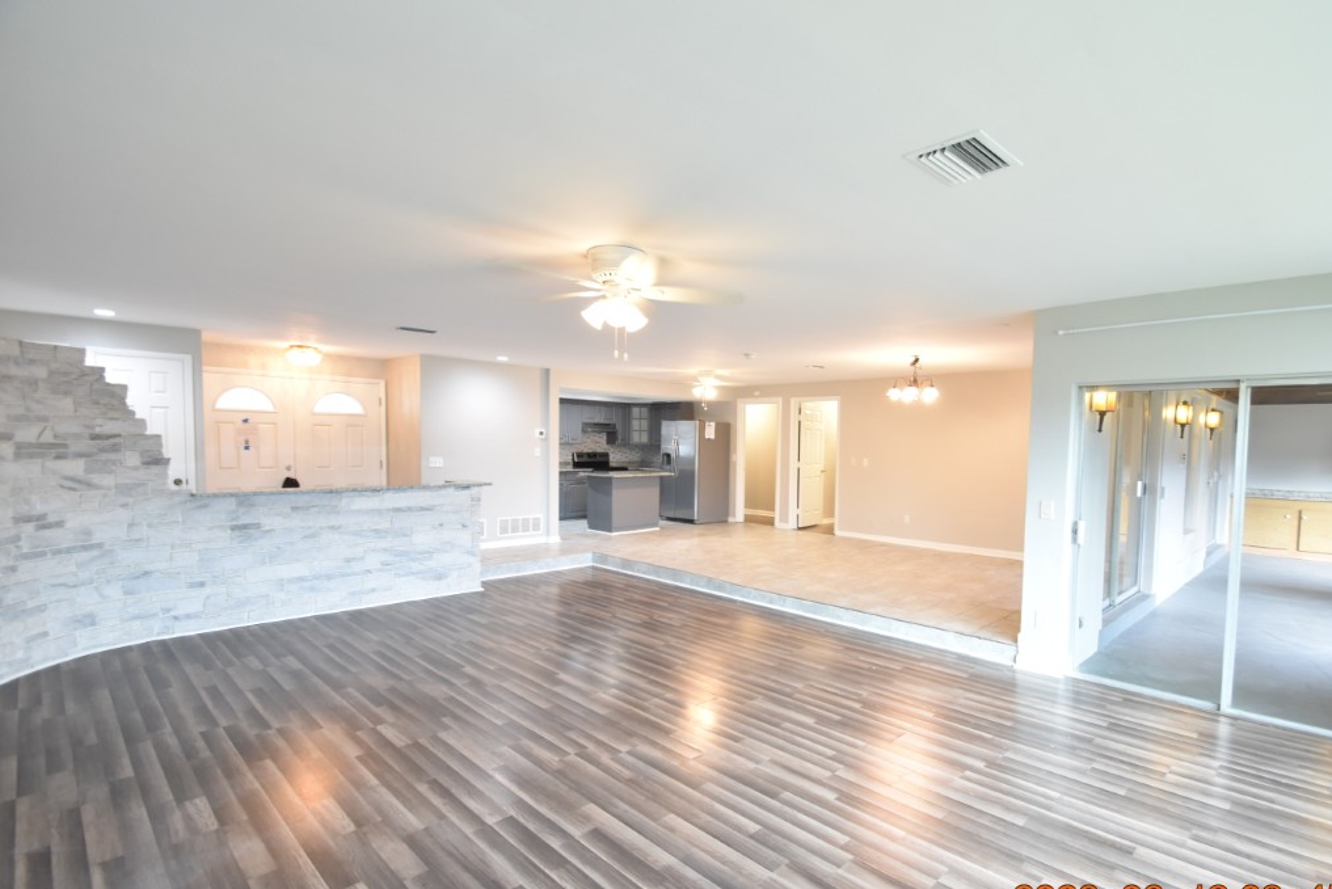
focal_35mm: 17
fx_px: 629
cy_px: 473
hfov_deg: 92.9
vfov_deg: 70.4
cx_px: 735
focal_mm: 10
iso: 800
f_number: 3.5
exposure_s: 1/45
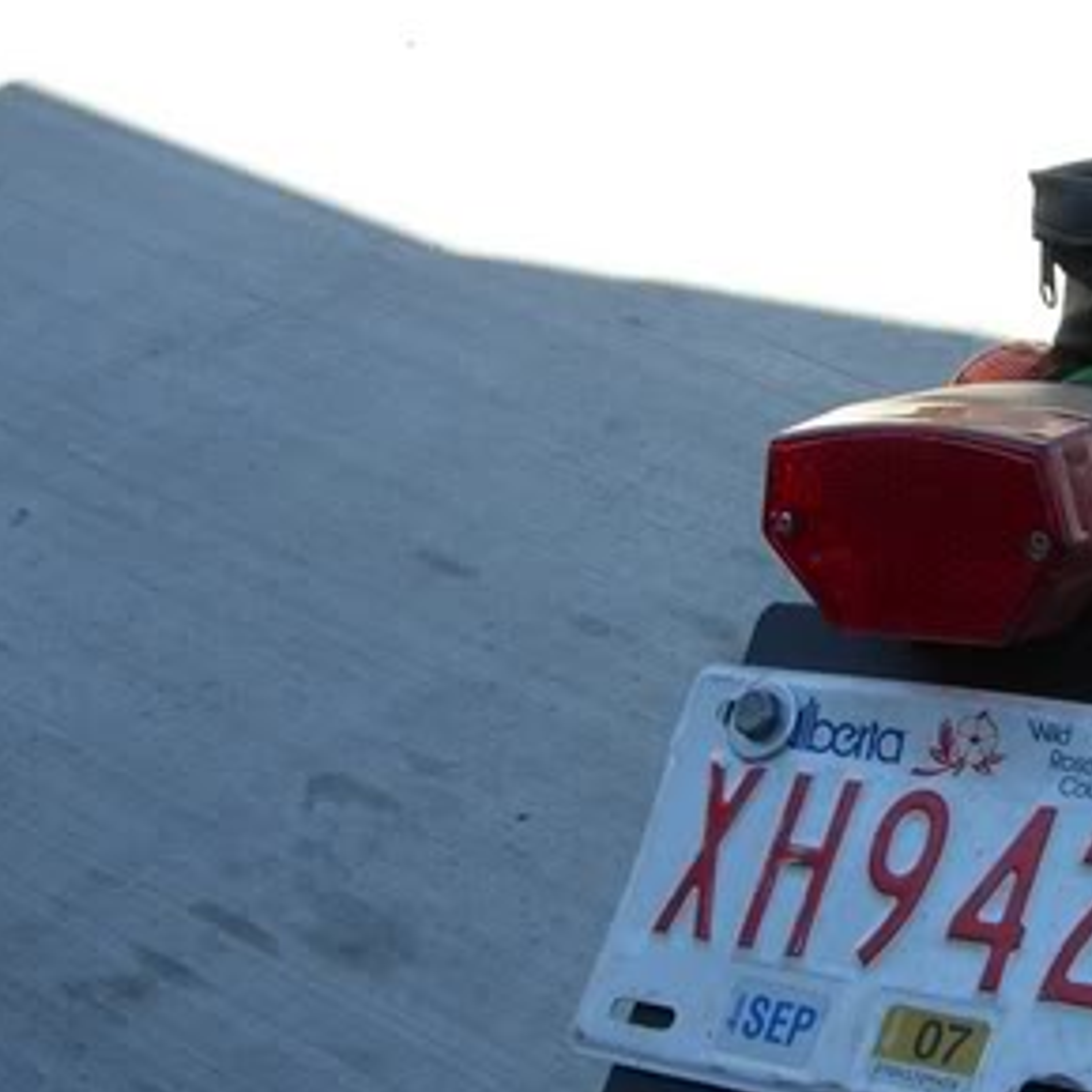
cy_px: 621
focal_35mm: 74
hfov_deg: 22.4
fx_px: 2641
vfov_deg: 23.3
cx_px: 1122
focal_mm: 6.2
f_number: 4.3
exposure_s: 1/200
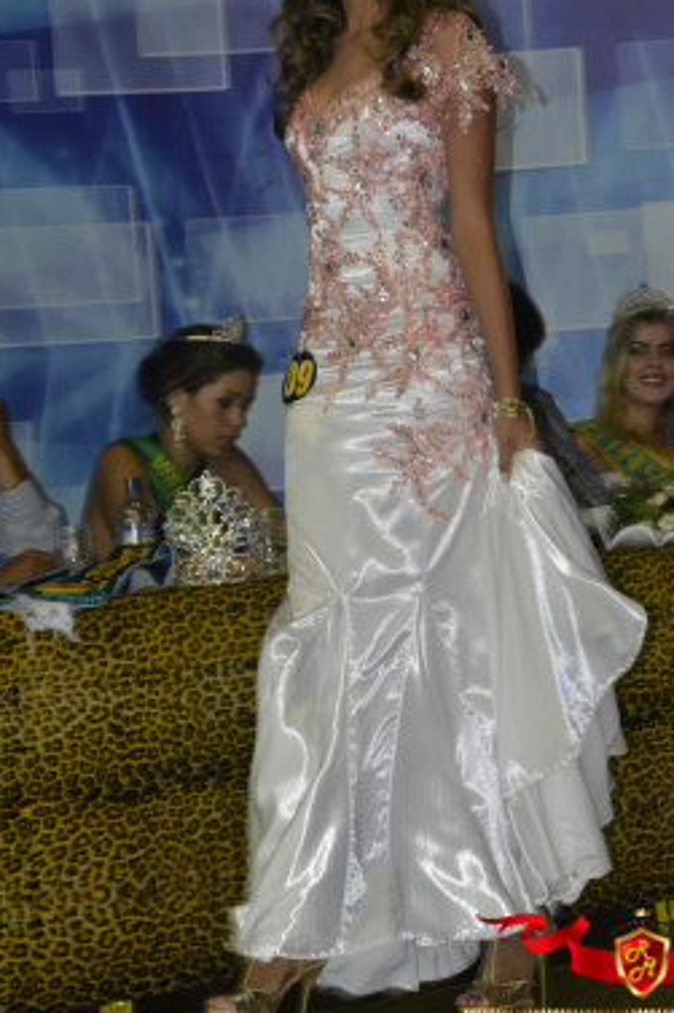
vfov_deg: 11.5
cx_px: 407
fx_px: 5031
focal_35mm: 179
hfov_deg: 7.7
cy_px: 422
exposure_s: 1/60
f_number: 5.6
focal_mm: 90
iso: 3200
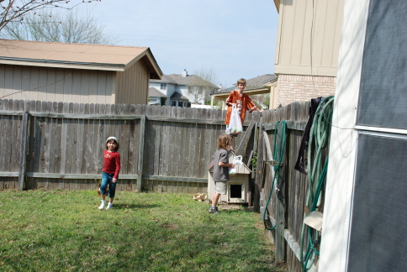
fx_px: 475
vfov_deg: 32.0
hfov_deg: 46.3
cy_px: 136
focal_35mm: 42
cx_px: 204
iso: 100
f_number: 7.1
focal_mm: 28
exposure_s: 1/200
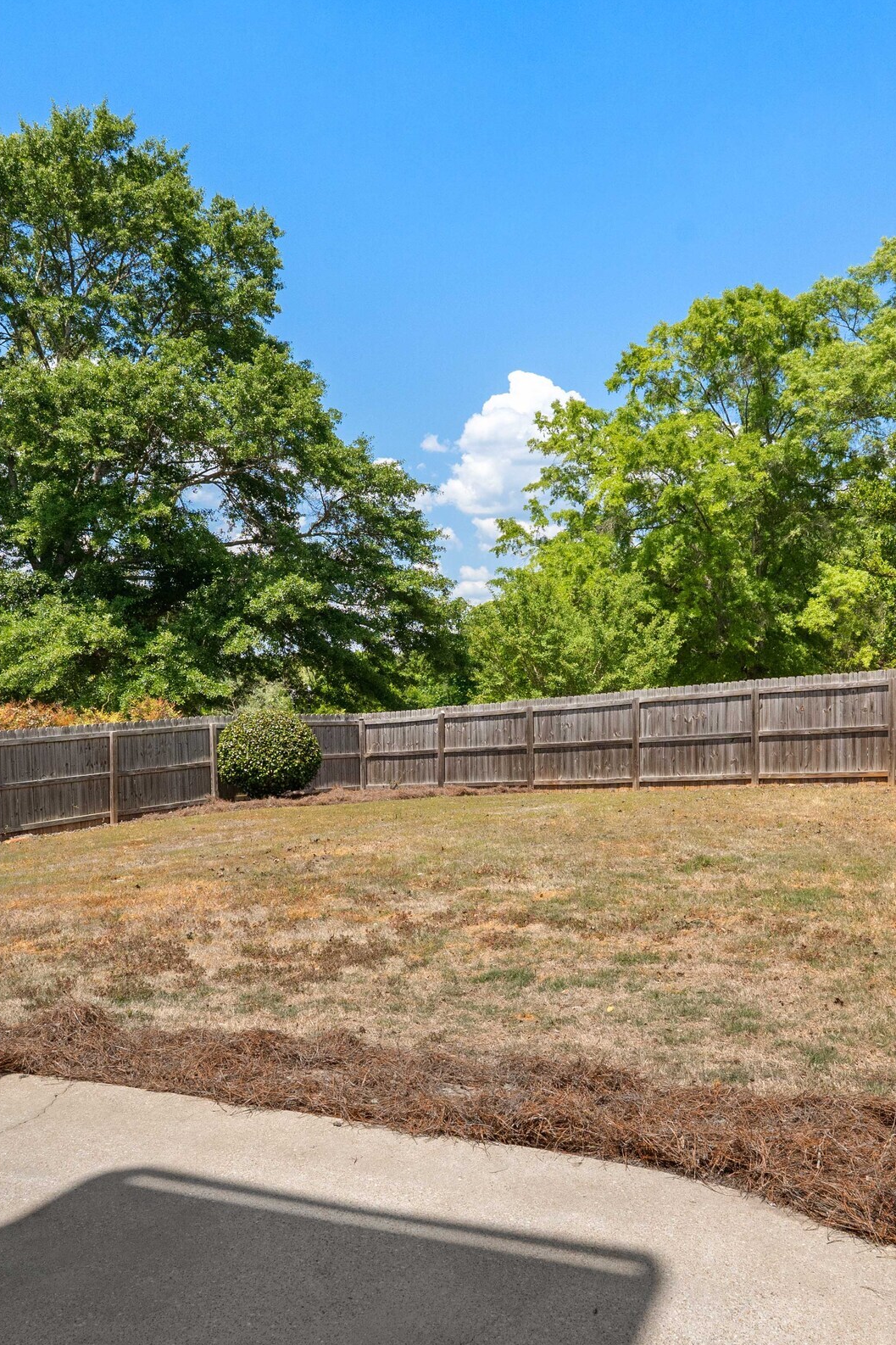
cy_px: 711
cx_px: 440
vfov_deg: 60.3
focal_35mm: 31
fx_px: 1157
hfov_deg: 42.3
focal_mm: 16
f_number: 9
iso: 640
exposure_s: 1/1250
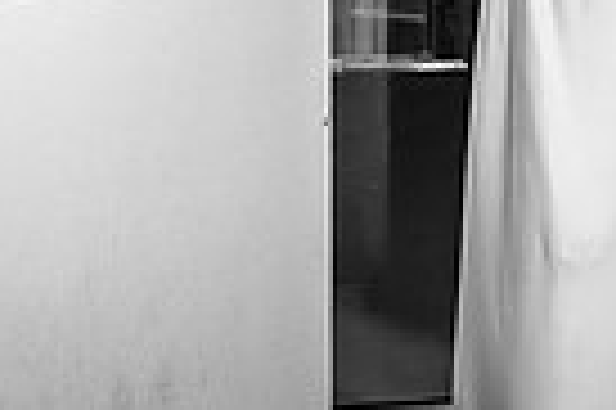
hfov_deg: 9.3
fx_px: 3743
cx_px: 725
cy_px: -458
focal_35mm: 219
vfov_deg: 6.1
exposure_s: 1/100
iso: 1600
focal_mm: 49
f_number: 2.8
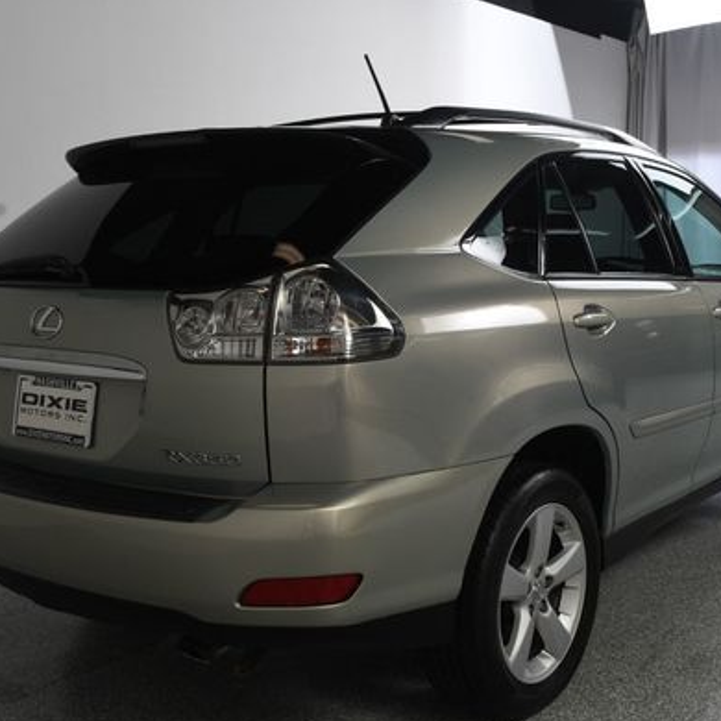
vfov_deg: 36.8
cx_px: 405
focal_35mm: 46
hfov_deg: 36.7
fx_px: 1084
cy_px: 386
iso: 100
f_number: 11
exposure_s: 1/80
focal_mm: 22
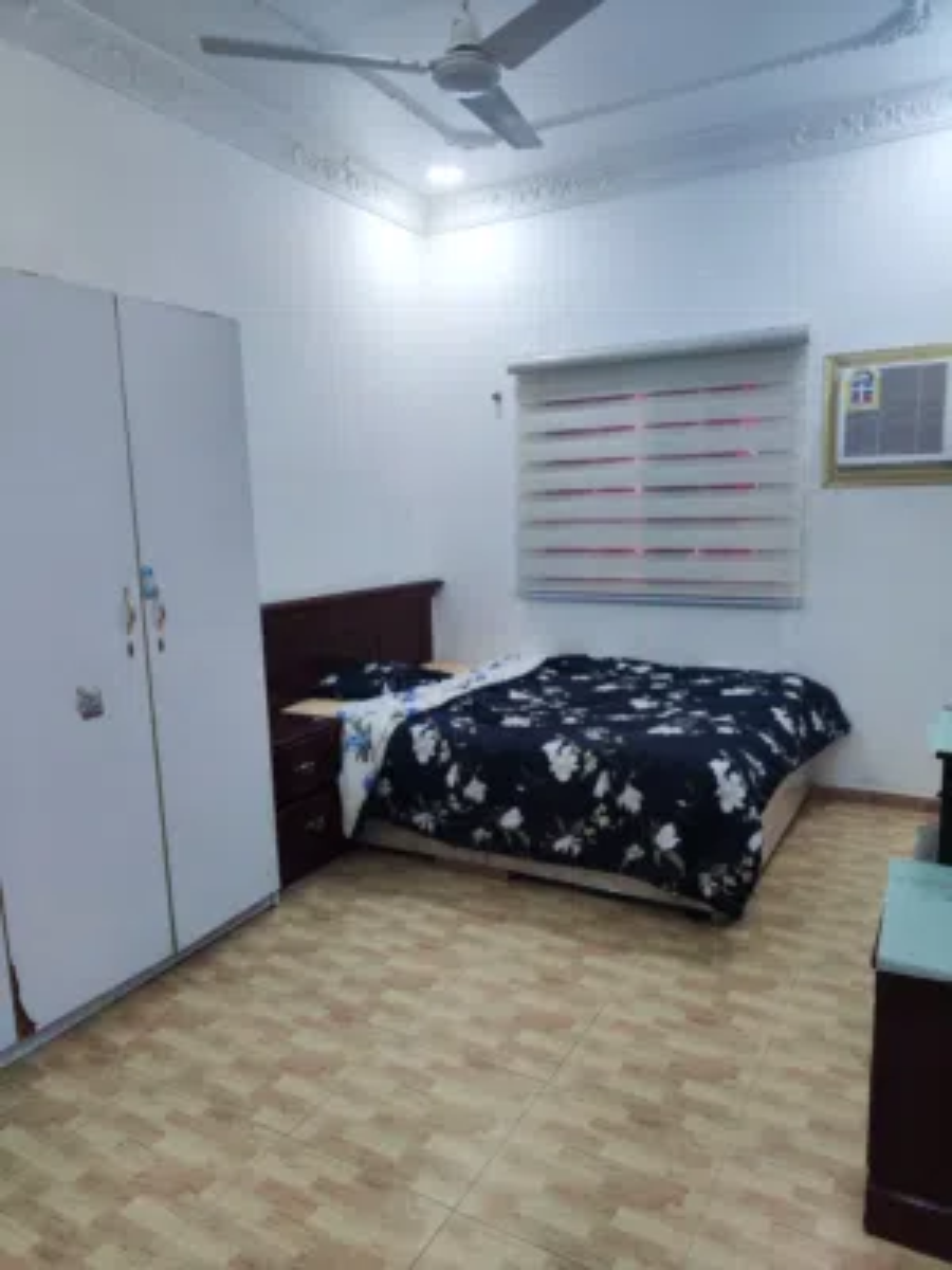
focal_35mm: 24
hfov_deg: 56.8
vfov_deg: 71.6
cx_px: 476
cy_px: 635
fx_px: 880
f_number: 1.88
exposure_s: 1/100
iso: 75
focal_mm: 5.59
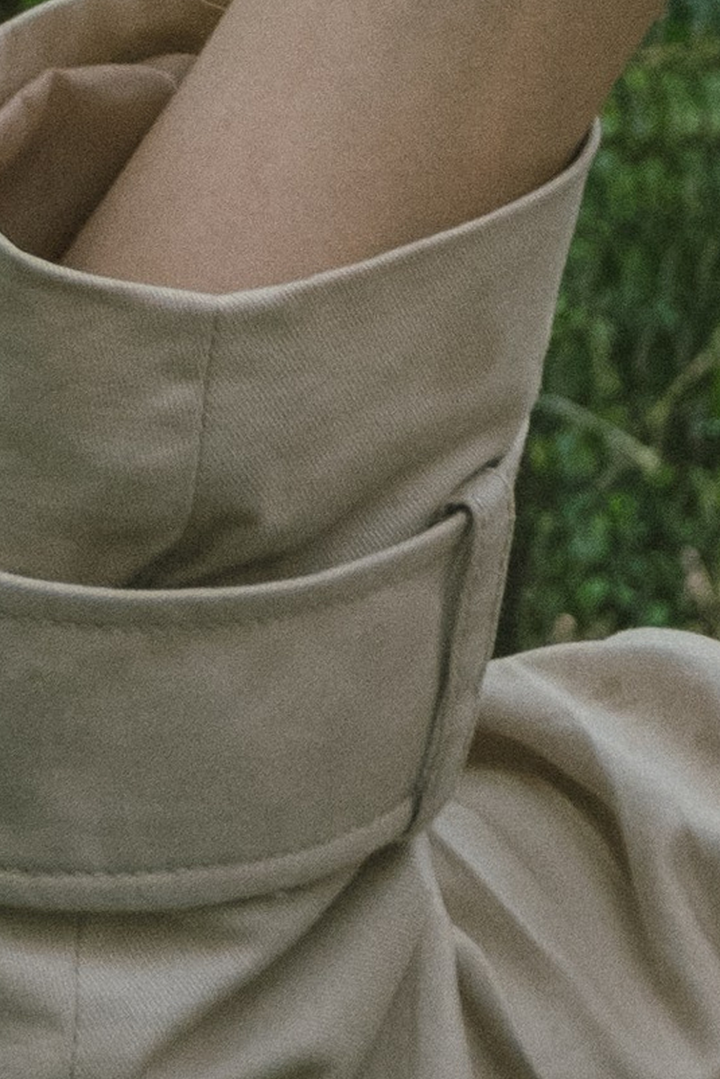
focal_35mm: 201
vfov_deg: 9.3
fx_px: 6027
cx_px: 1632
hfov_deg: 6.5
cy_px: -1382
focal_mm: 28
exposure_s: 1/125
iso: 1600
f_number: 7.1
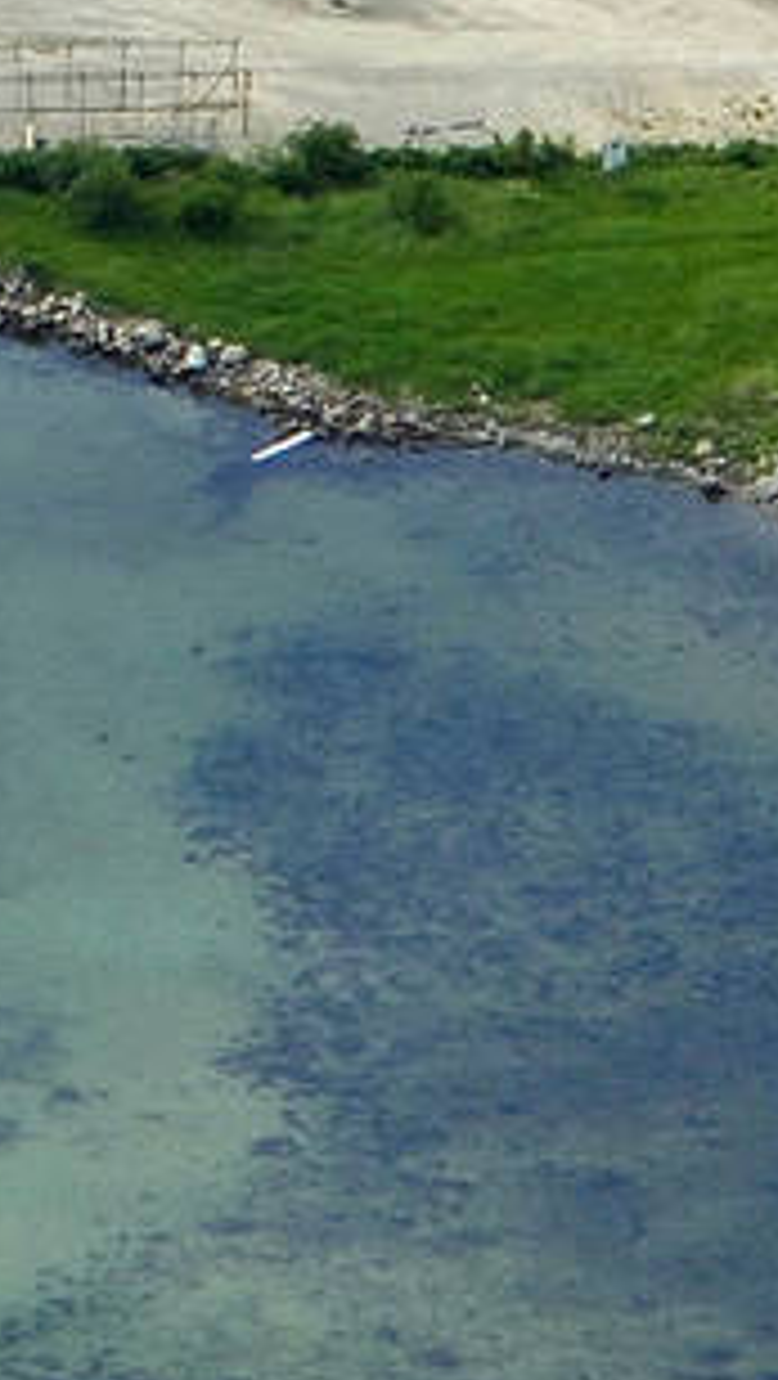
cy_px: -306
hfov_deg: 2.0
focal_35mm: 601
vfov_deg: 3.6
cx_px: -1435
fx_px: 22011
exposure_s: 1/1000
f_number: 6.7
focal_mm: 78
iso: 400
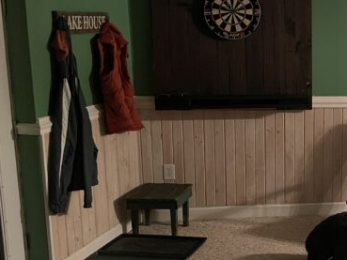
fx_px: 552
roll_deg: -0.7
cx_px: 341
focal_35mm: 55
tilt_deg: -9.8
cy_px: 138
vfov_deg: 26.6
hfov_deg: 32.3
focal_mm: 4.2
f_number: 1.6
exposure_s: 1/30
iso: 800
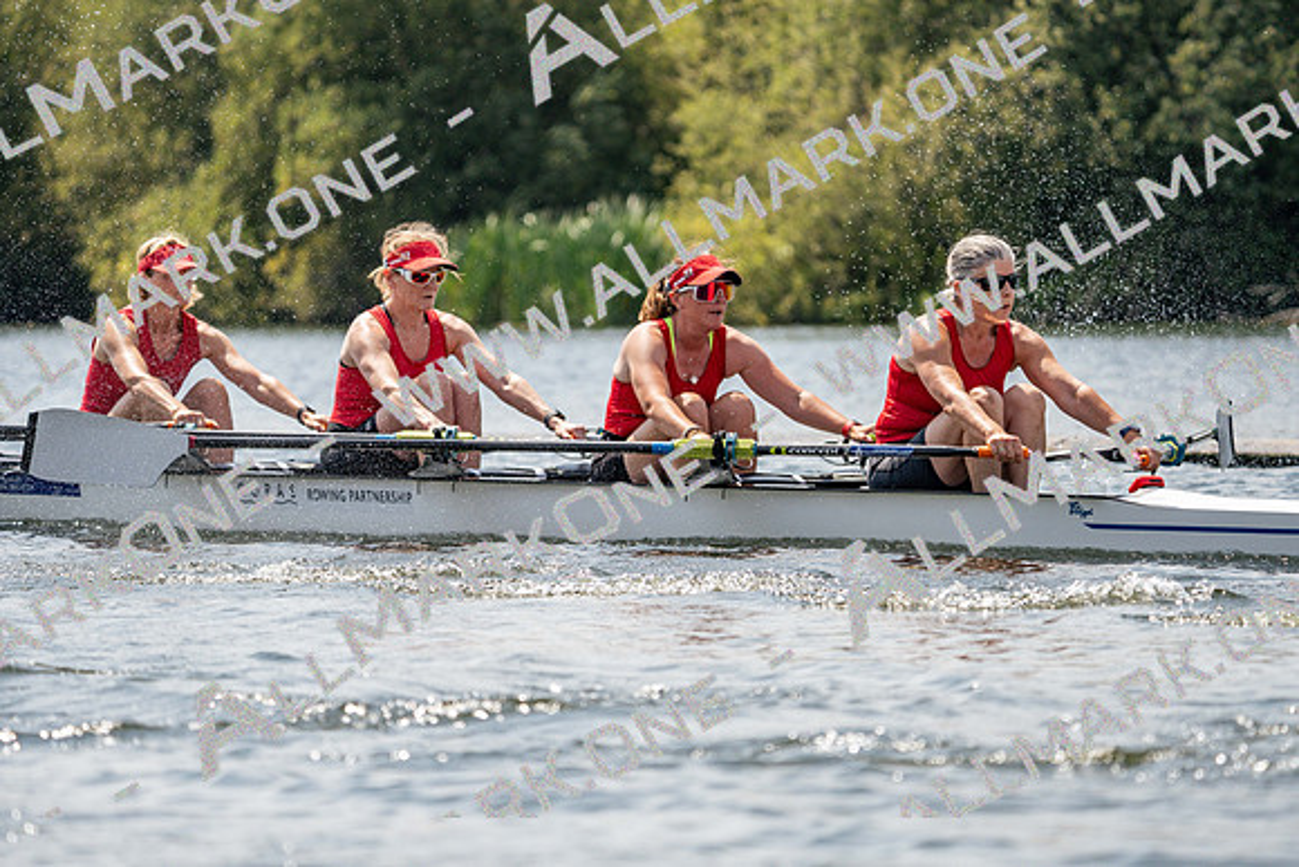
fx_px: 9420
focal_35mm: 261
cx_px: 650
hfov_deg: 7.9
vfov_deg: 5.3
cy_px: 434
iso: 200
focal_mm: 261
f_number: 5.6
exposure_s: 1/1600
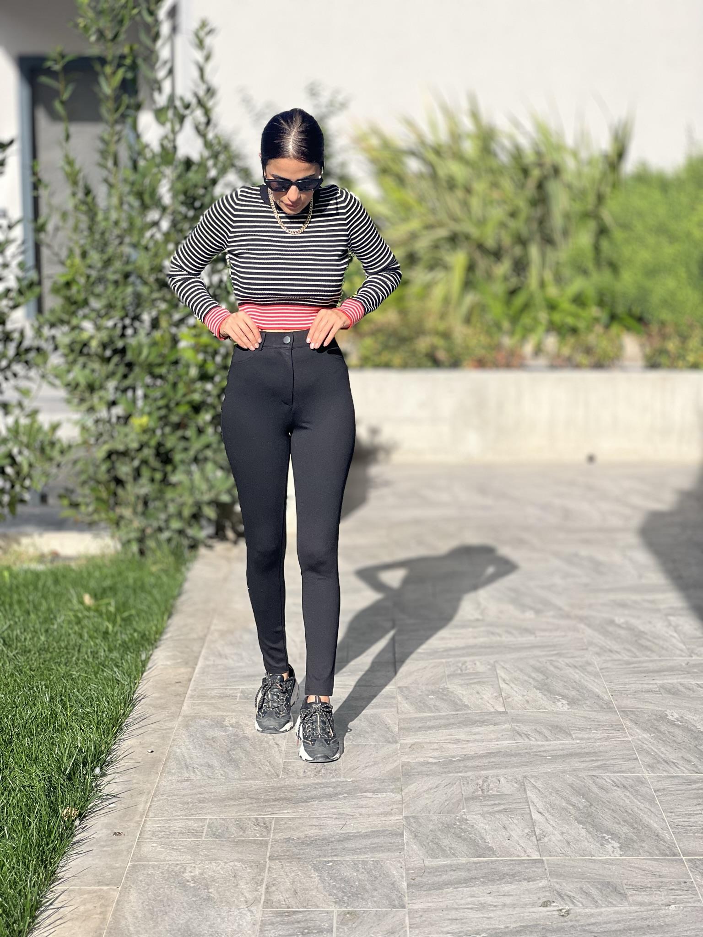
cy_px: 468
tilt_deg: -7.1
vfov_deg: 25.3
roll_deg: +0.4
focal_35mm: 77
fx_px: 2085
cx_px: 352
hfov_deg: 19.1
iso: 32
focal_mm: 9
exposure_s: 1/769
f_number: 2.8
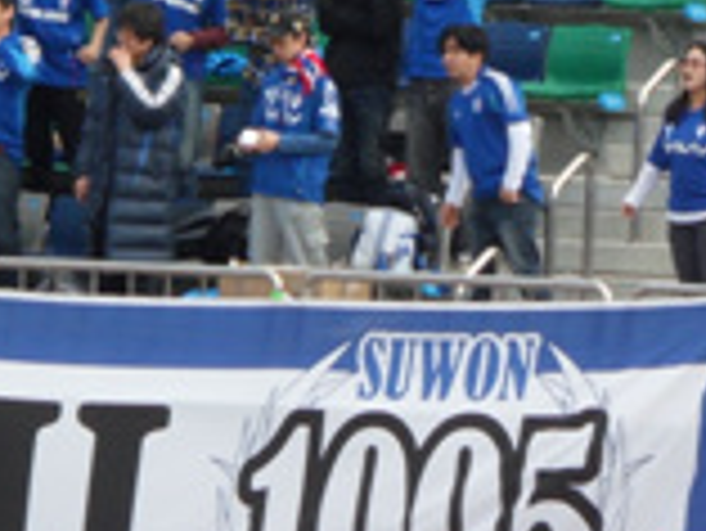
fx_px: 14573
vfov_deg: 2.1
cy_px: -450
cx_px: 153
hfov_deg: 2.8
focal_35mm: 714
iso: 80
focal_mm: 30.6
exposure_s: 1/90
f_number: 5.9
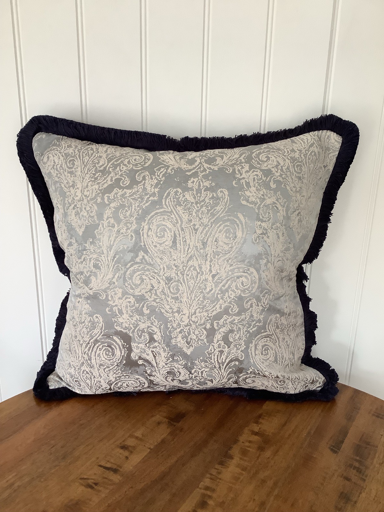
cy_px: 256
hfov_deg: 45.4
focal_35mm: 31
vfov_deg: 58.4
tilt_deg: -19.0
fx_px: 459
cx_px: 192
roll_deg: -1.5
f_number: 2.4
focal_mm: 3.3
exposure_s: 1/60
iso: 160
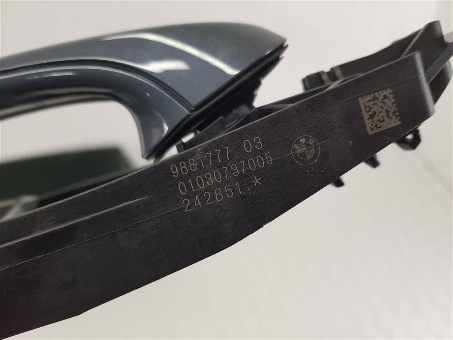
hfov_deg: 67.3
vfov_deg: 53.1
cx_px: 226
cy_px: 170
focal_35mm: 26
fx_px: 340
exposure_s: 1/100
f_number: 1.7
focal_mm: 4.2
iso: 64
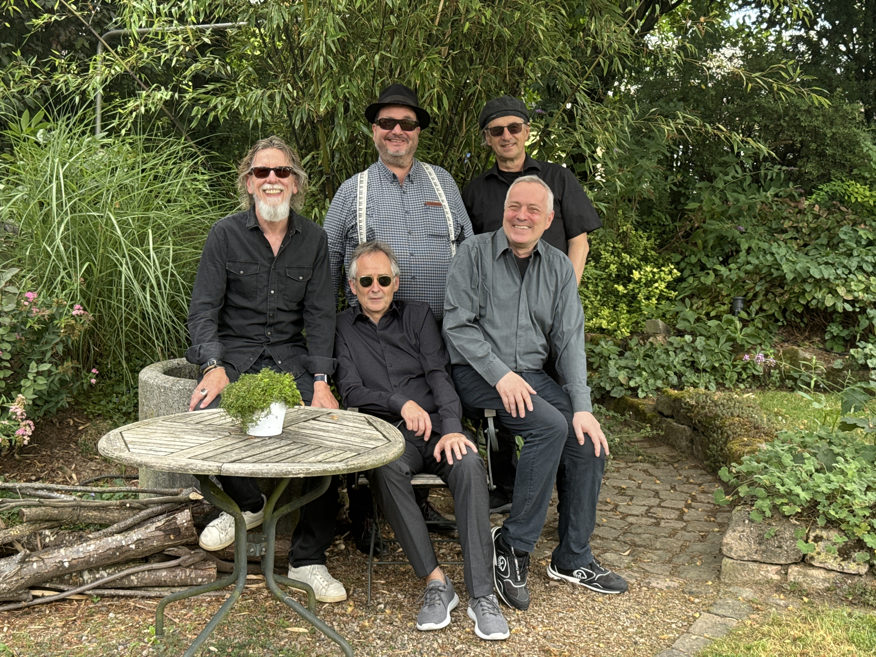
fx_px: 1215
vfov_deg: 30.3
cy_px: 328
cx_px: 438
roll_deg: -1.3
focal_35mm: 48
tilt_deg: -6.7
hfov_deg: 39.7
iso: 64
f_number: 1.78
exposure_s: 1/121
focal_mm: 6.76
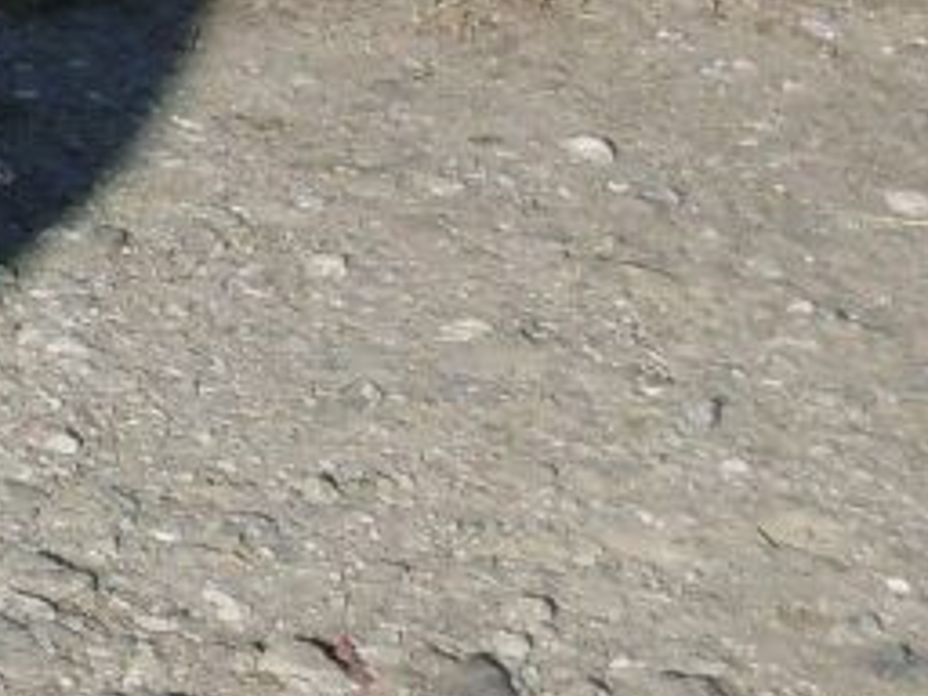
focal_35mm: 472
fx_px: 12654
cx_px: -2026
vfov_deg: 3.1
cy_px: -1454
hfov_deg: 4.0
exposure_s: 1/400
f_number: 4.2
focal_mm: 10.5
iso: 100
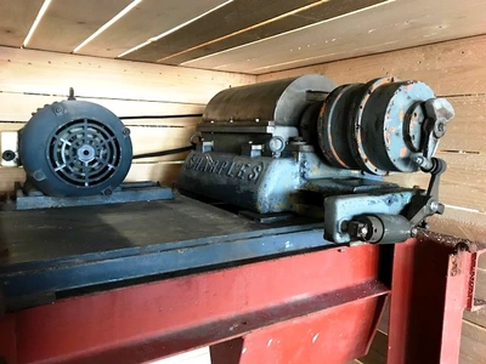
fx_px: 393
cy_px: 182
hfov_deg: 63.4
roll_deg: -2.5
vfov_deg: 49.7
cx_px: 243
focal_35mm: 28
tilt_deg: -6.7
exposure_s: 1/11
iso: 100
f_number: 1.8
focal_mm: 3.99
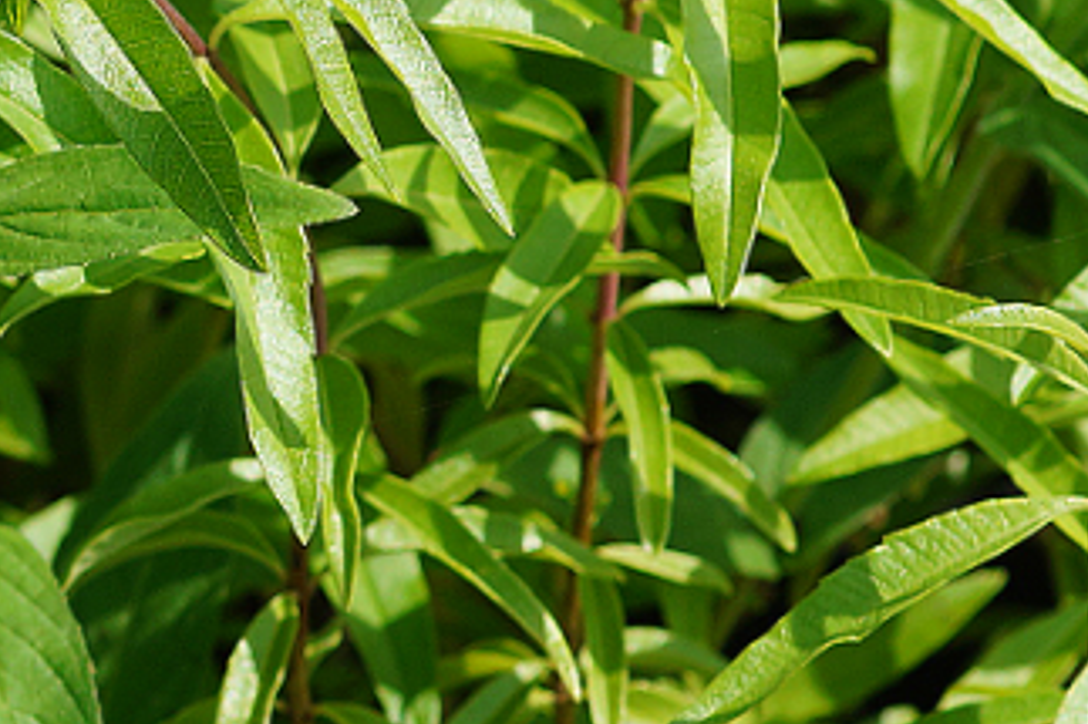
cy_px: -246
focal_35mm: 558
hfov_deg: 3.7
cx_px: -829
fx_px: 16855
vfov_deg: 2.5
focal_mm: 100
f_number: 6.3
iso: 100
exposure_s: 1/250
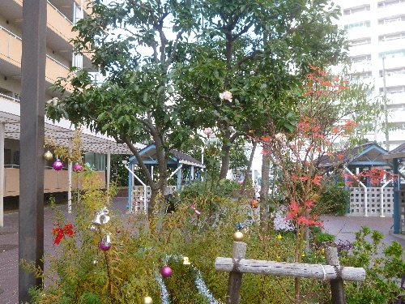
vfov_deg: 37.7
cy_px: 152
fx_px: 445
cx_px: 202
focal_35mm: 38
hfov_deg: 49.0
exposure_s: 1/160
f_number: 3
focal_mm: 6.8
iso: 100
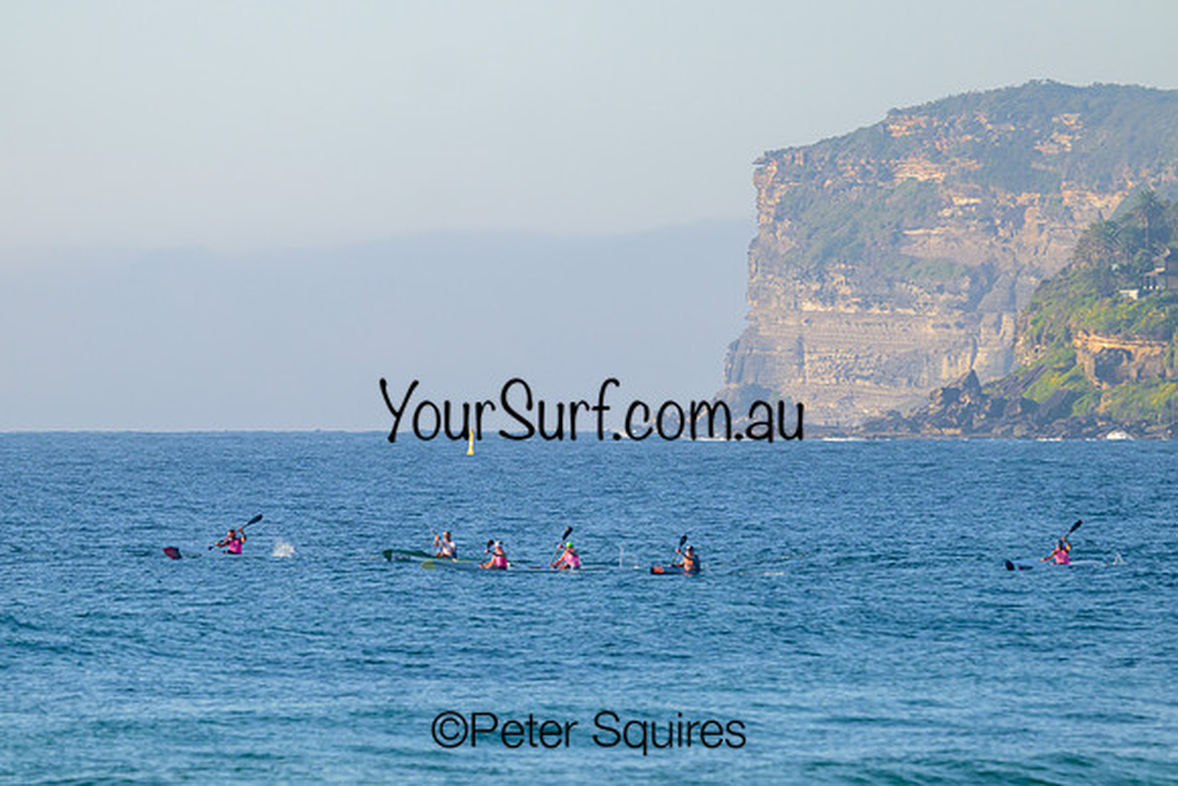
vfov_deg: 3.4
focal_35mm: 410
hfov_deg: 5.0
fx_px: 13419
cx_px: 589
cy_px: 393
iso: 900
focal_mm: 410
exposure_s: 1/2000
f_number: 10
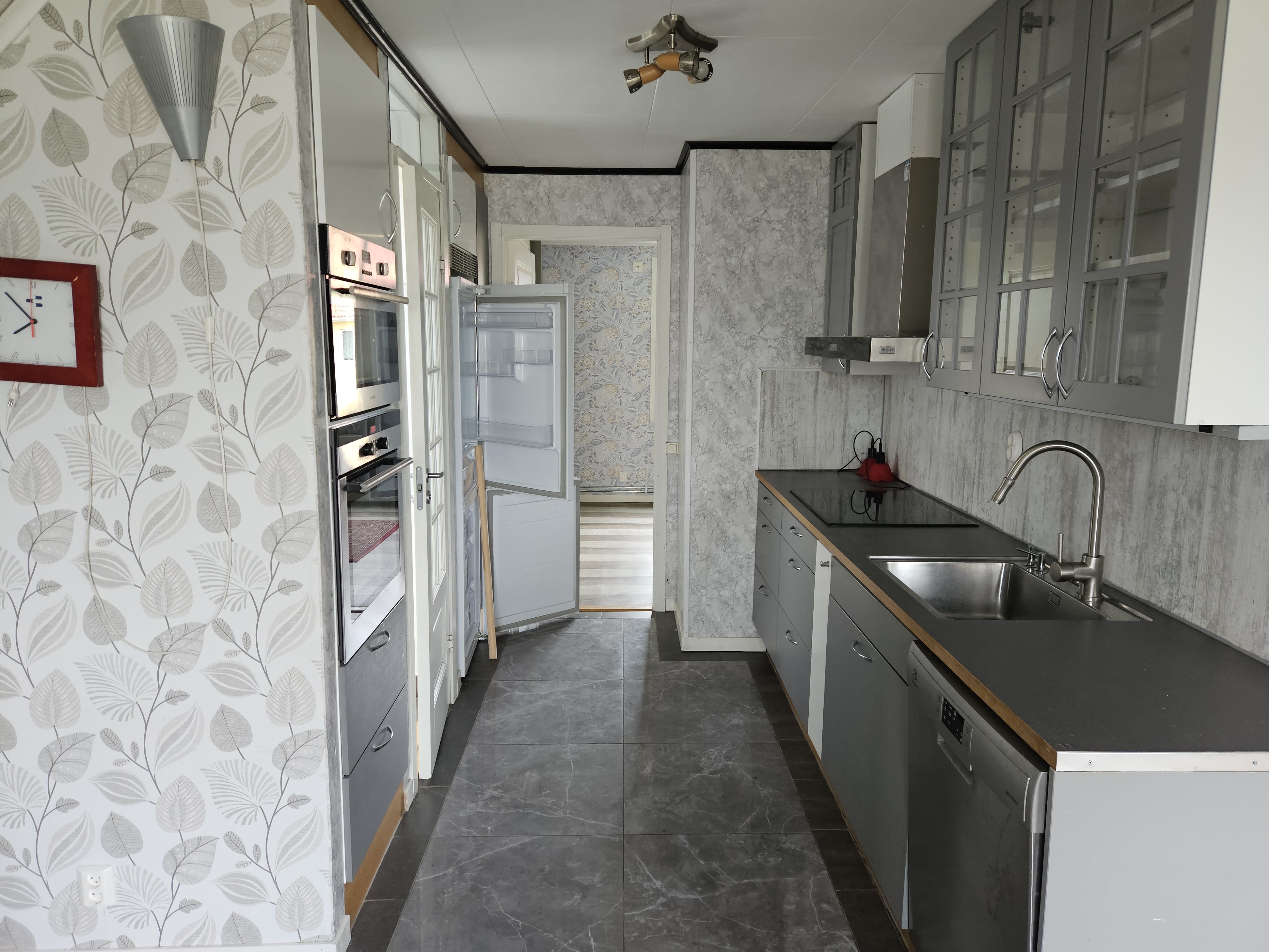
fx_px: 843
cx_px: 634
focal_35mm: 23
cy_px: 476
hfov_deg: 73.9
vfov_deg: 58.9
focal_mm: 5.4
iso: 400
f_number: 1.8
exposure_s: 1/100
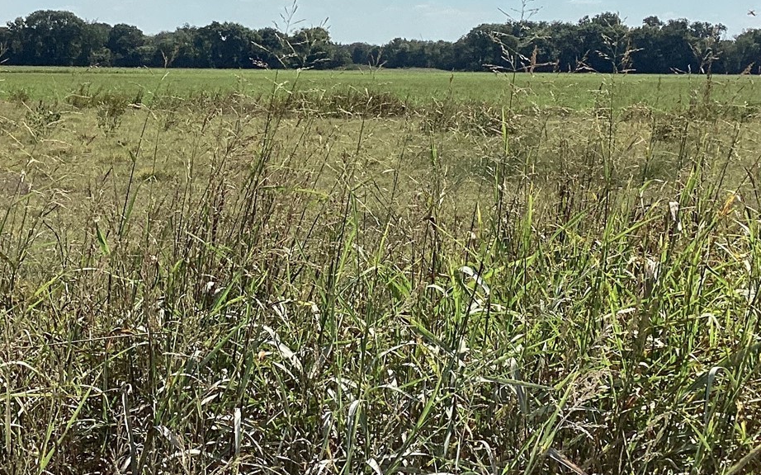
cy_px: 202
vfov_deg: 17.8
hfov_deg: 28.1
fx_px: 1514
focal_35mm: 73
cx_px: 298
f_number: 2.4
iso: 25
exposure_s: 1/2398
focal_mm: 3.3
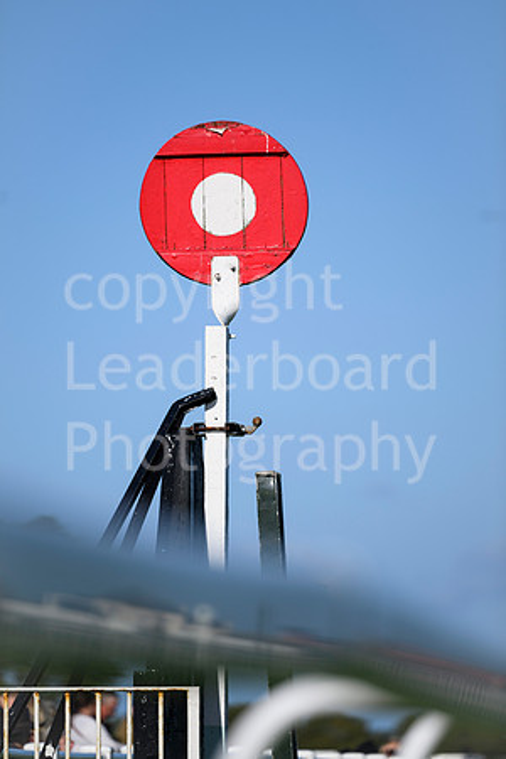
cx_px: 253
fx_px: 8433
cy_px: 380
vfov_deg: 5.2
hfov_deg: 3.4
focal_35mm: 400
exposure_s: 1/1250
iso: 64
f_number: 5.6
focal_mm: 400
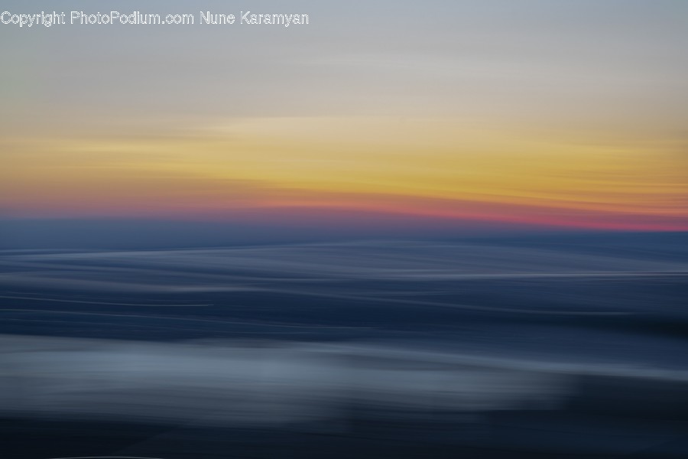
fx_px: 1624
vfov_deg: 16.1
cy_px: 230
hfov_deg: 23.9
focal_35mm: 85
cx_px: 344
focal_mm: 85
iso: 100
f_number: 8
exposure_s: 1/6
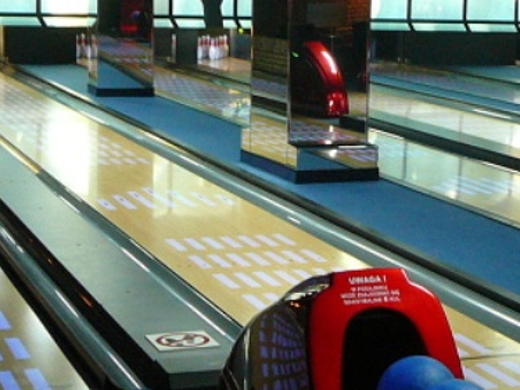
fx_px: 1412
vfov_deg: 15.7
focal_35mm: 94
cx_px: 485
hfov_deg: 20.4
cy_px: 225
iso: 200
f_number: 2.8
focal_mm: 5.2
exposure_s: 1/8
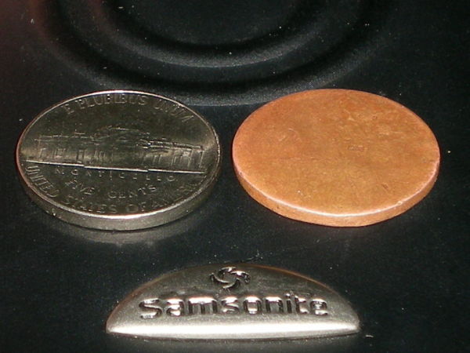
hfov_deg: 26.3
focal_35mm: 74
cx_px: 235
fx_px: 1005
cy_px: 176
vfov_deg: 19.9
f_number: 4.6
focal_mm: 12.3
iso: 50
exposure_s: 1/120
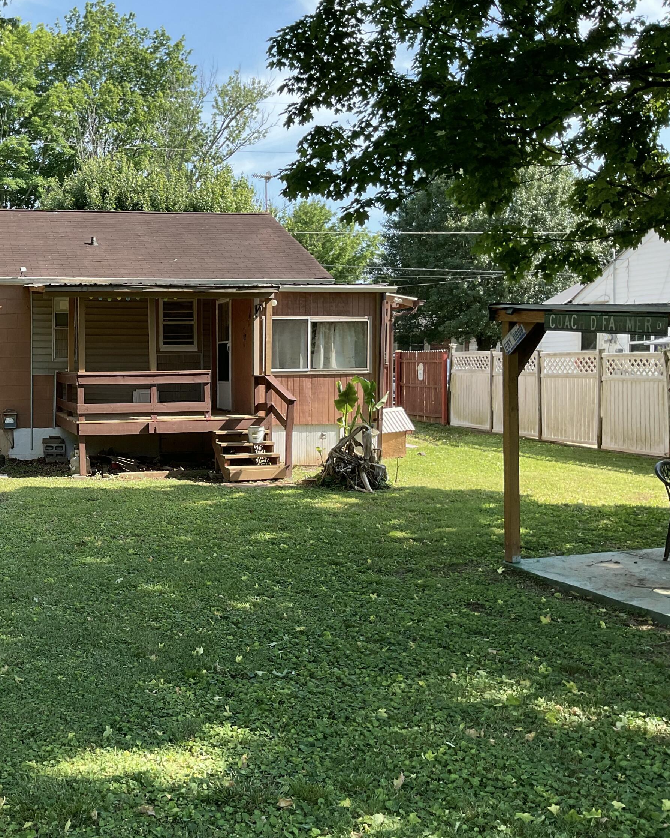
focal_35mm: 38
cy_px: 420
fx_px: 942
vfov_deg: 47.9
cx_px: 113
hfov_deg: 37.4
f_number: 1.8
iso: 16
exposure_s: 1/351
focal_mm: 3
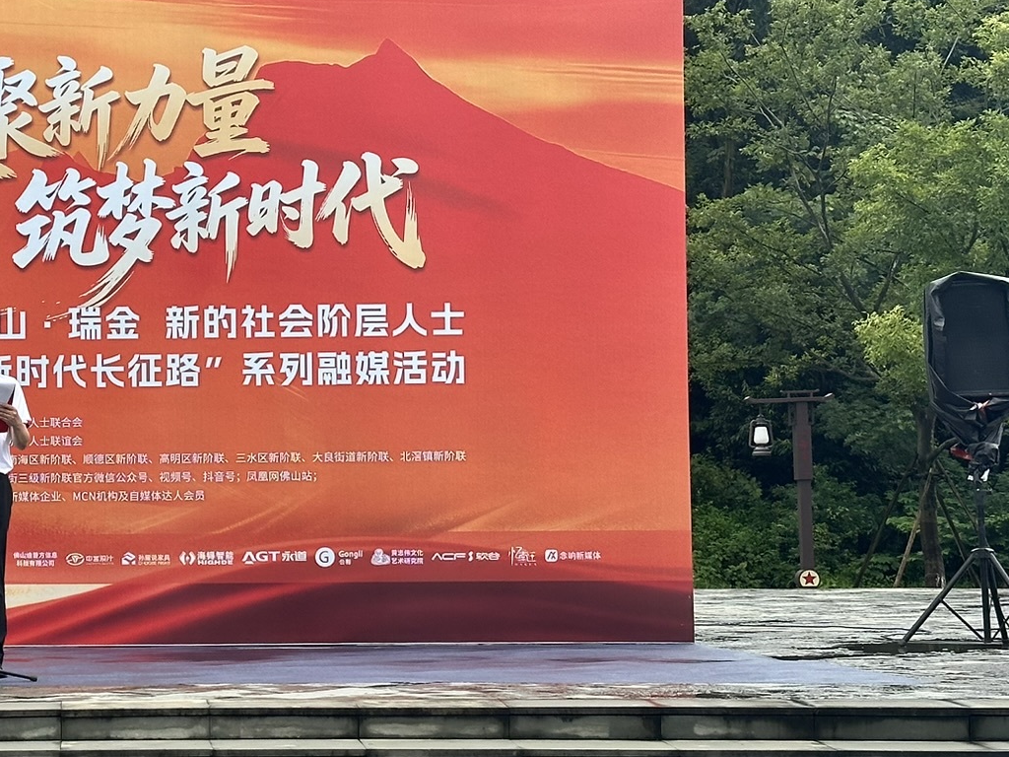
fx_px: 2798
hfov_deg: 19.9
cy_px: 396
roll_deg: +0.2
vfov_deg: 15.4
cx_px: 31
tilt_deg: +2.8
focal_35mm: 96
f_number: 1.78
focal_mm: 6.86
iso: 64
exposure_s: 1/767
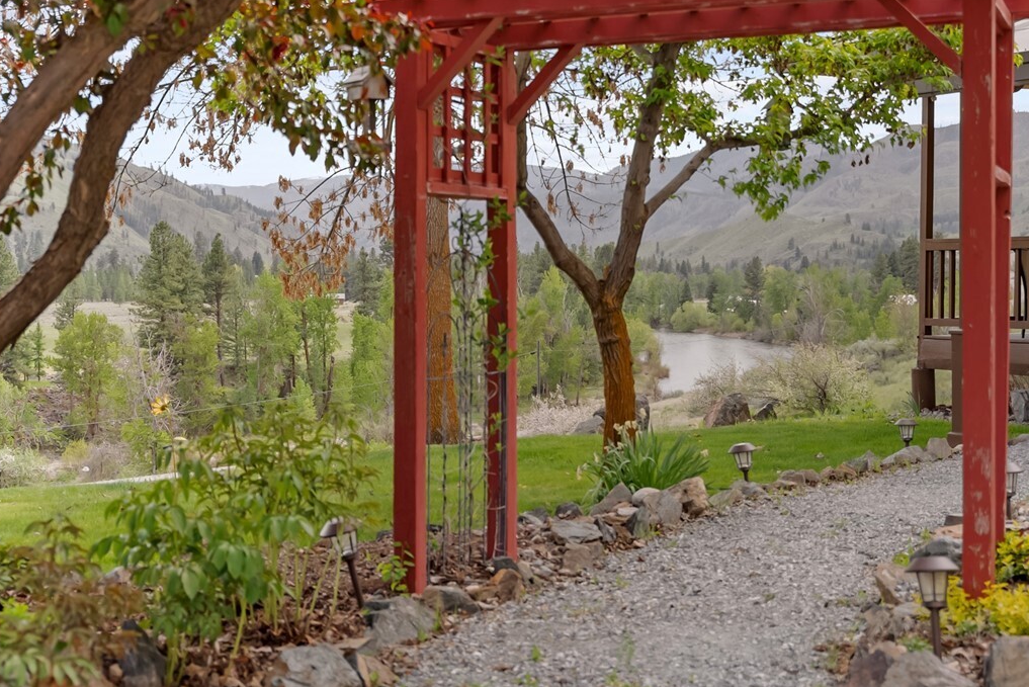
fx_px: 1601
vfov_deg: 24.2
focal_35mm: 56
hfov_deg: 35.6
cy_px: 260
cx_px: 535
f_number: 3.2
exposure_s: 1/125
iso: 100
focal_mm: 33.6
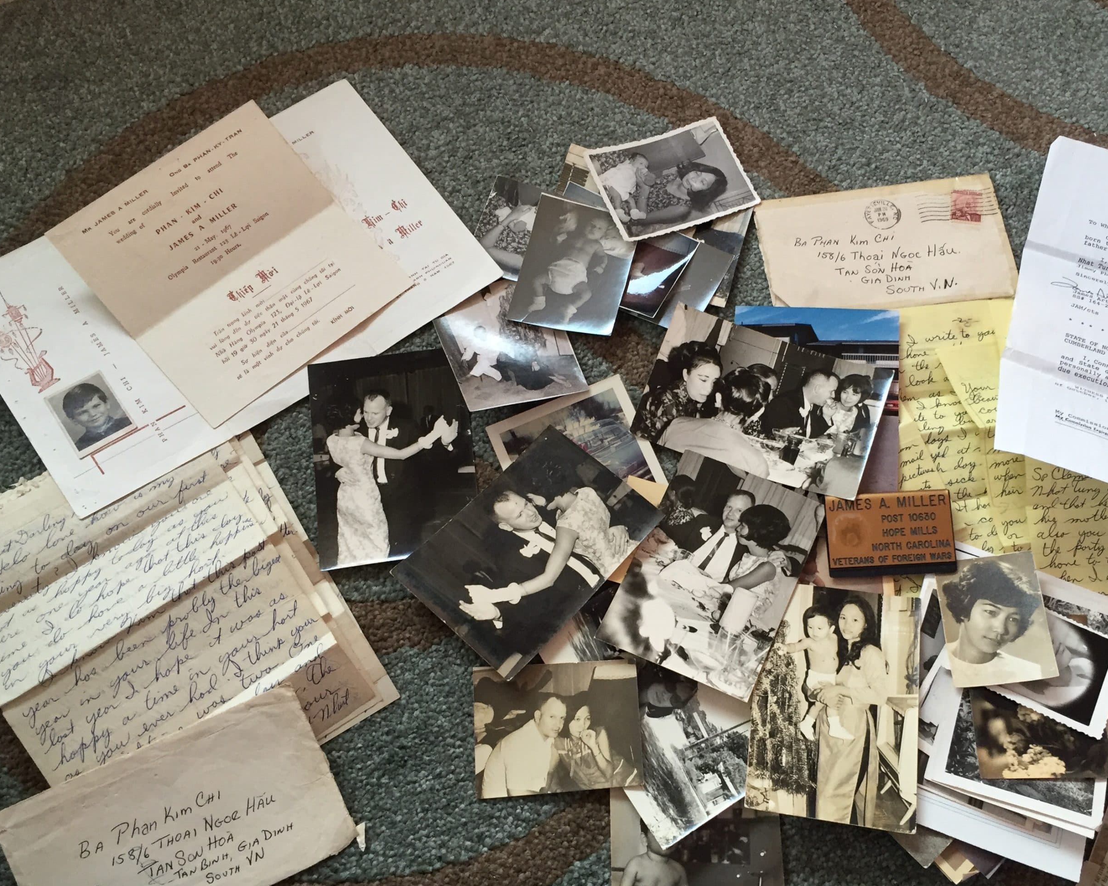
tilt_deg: -69.4
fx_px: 1148
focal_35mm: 35
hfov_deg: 51.1
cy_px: 509
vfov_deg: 42.1
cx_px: 675
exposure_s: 1/30
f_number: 2.2
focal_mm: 4.15
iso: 100
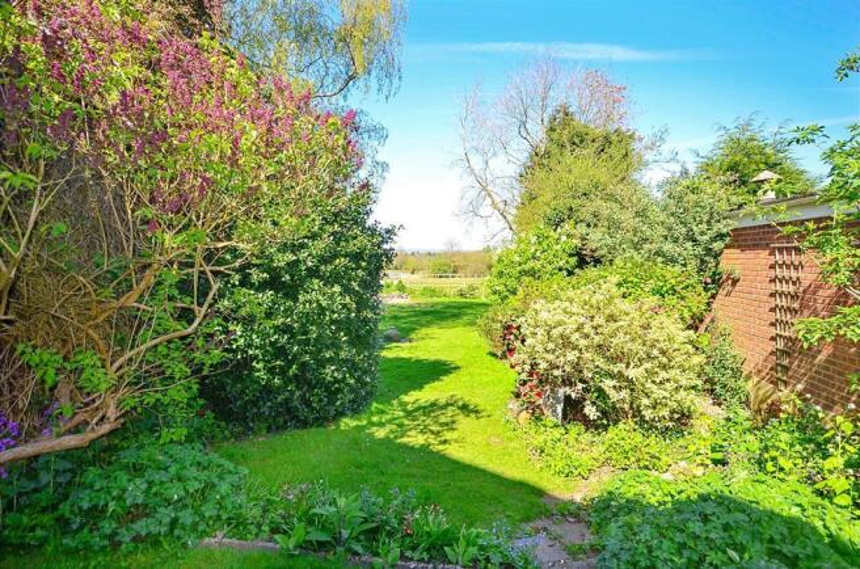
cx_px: 430
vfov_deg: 59.2
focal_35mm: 21
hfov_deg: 81.3
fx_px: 500
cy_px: 284
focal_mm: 14
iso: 200
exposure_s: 1/200
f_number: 7.1
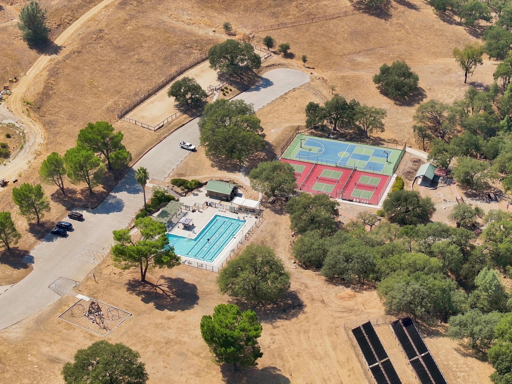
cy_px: 192
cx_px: 256
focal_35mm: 70
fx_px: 1035
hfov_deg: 27.8
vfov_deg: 21.0
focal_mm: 19.4
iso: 100
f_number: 2.8
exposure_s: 1/640
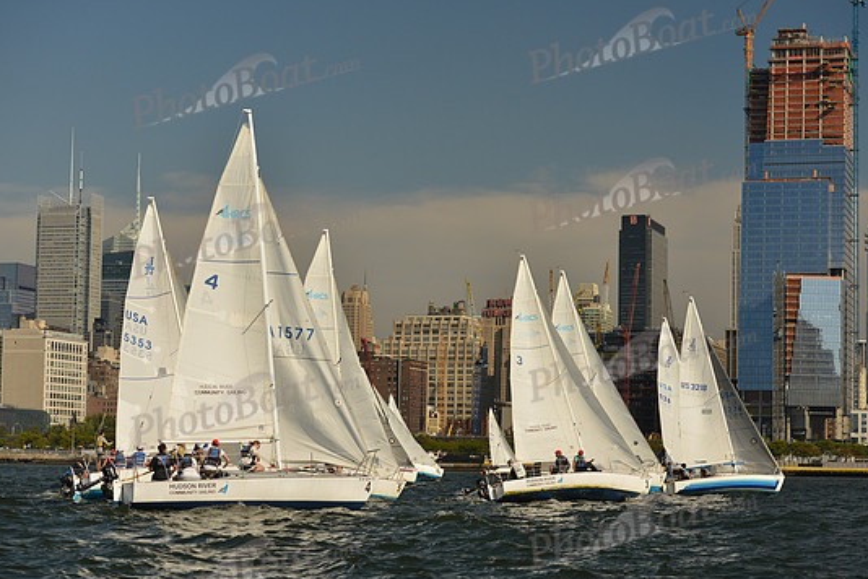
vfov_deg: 17.9
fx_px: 1832
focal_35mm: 76
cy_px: 298
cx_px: 445
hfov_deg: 26.7
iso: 320
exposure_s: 1/1600
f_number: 5.6
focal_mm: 70
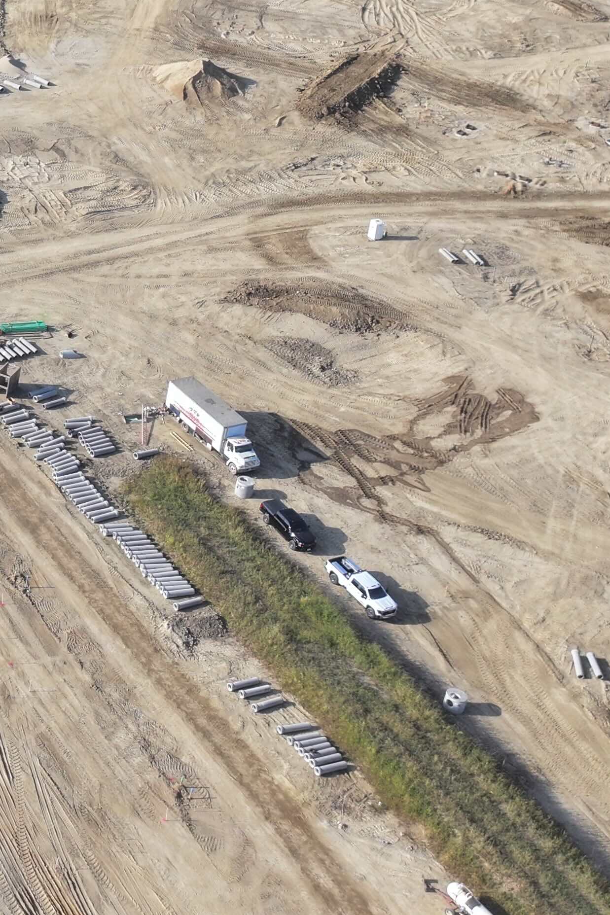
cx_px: -371
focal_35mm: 71
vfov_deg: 27.9
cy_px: 191
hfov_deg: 16.9
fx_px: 1805
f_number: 2.8
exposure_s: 1/1000
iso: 100
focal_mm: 12.29
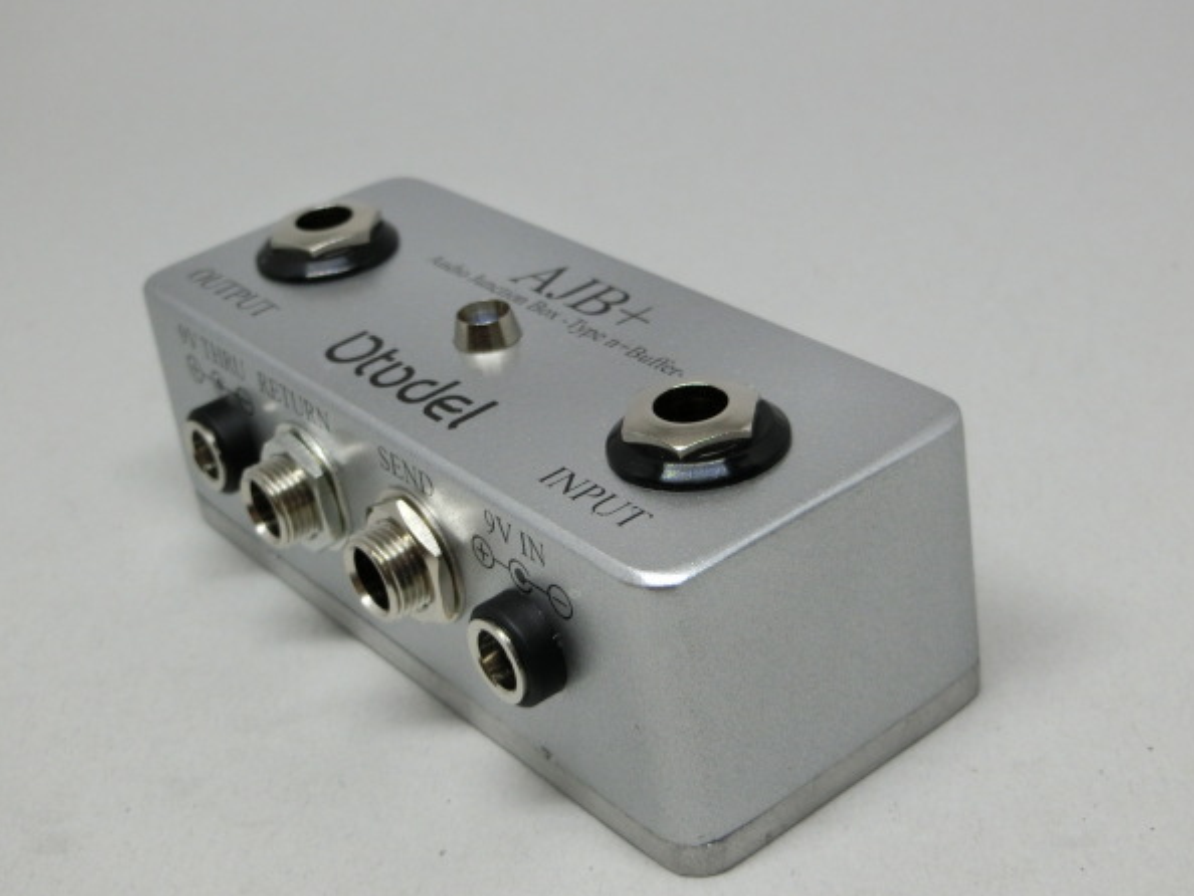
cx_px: 563
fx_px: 1932
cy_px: 448
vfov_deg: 26.1
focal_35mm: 56
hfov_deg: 34.3
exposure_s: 1/125
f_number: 4.7
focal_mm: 9.3
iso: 160
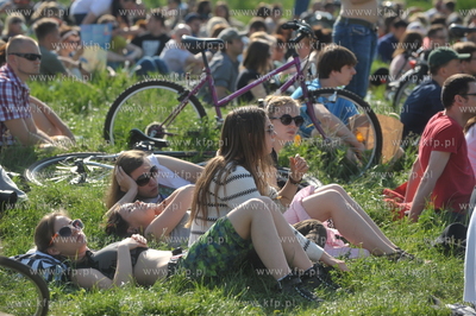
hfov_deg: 12.8
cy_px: 158
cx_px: 238
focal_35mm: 160
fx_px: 2114
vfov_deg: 8.6
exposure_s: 1/1600
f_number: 5.6
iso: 400
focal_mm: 160
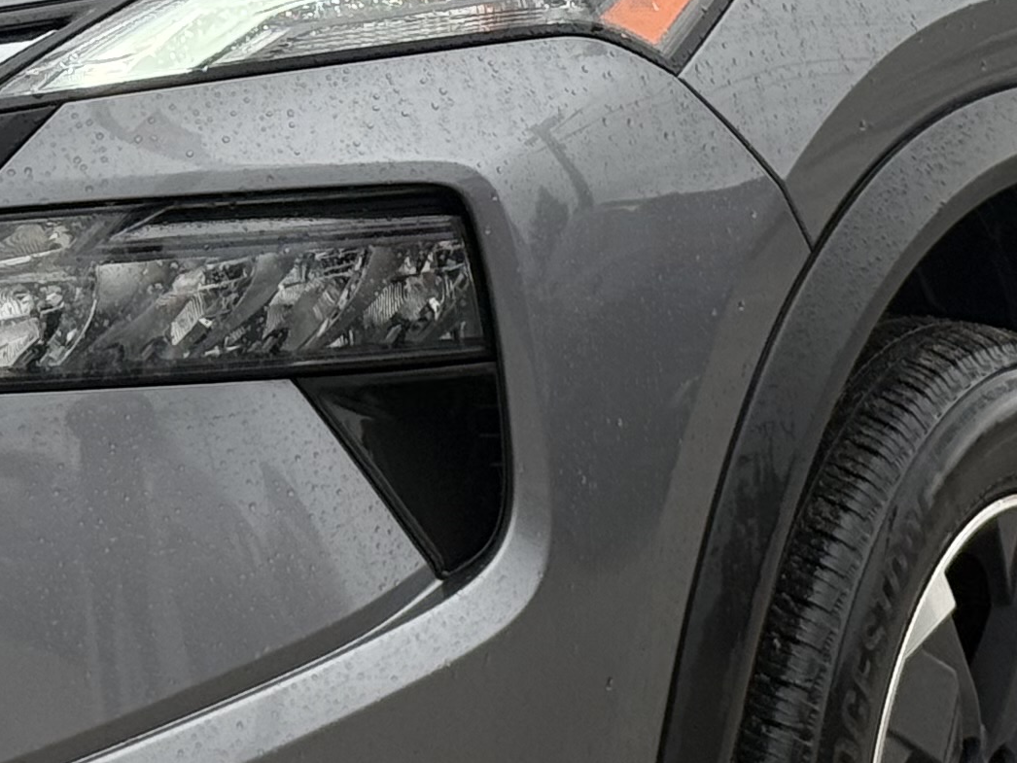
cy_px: 11
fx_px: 5436
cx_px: 309
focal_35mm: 185
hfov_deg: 10.7
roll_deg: -0.4
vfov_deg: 8.0
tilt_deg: -4.1
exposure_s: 1/646
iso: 64
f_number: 1.78
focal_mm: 6.76
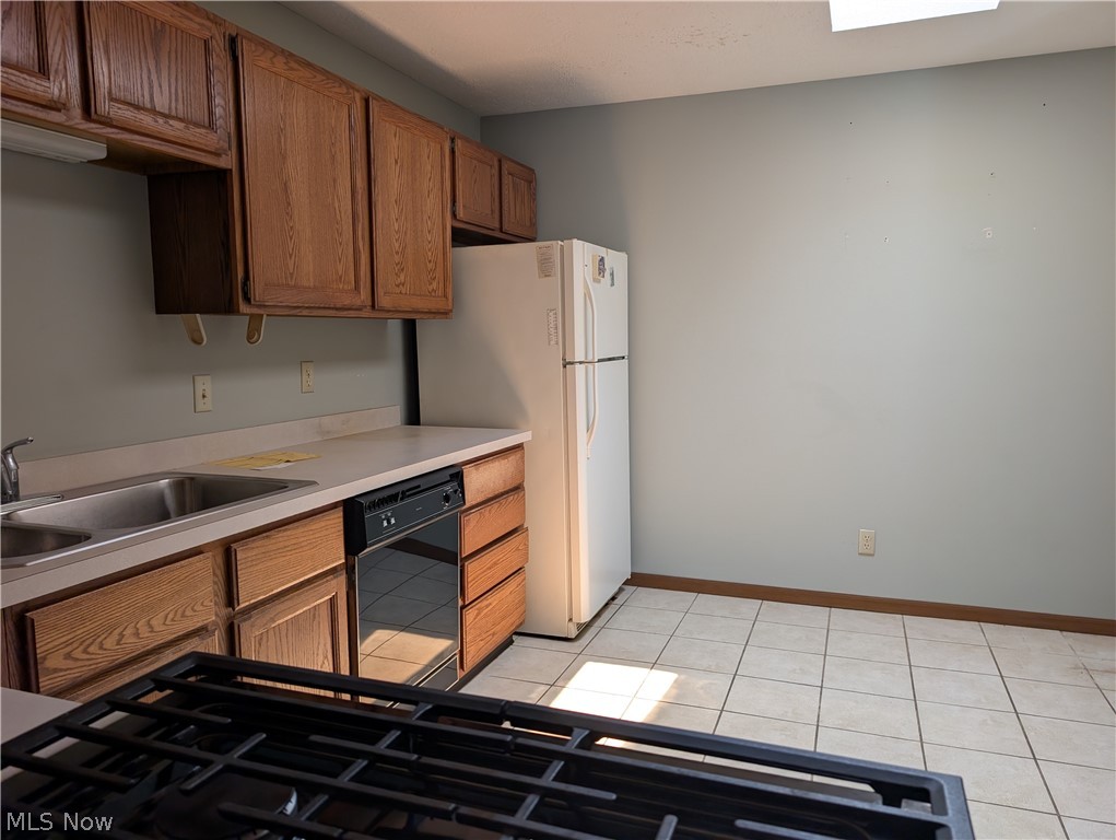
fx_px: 775
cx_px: 558
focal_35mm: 24
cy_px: 420
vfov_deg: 56.9
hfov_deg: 71.5
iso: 53
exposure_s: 1/60.4
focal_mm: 6.9
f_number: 1.68
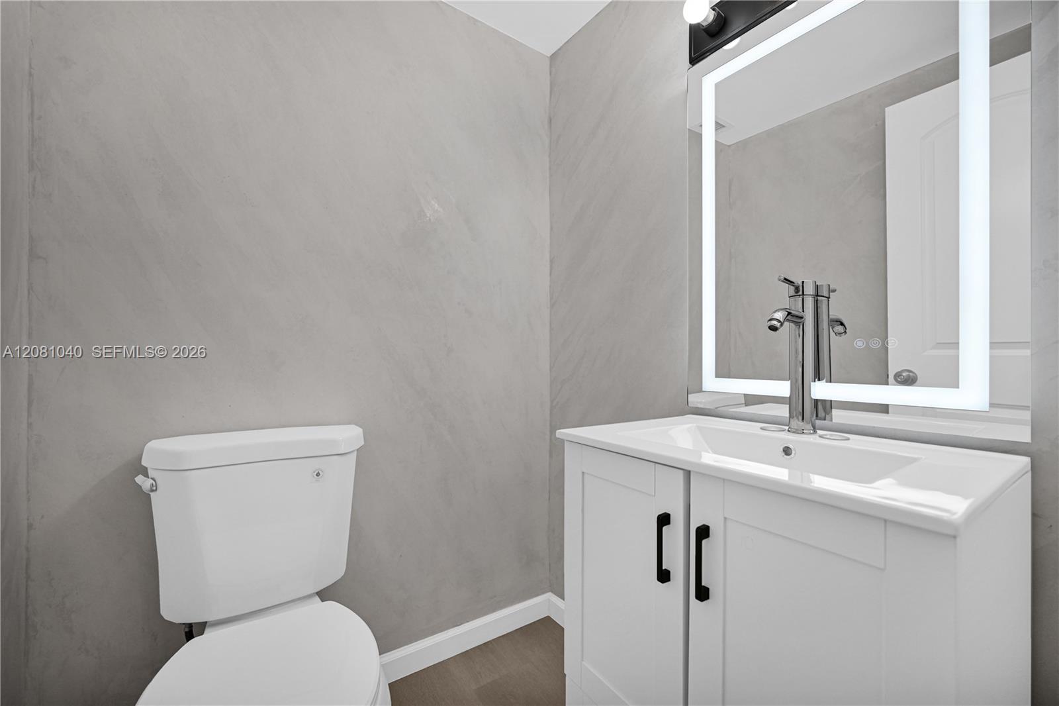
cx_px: 530
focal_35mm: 14
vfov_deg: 81.2
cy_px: 353
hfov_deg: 104.3
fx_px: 412
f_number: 4
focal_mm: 14
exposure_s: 1/40
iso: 100
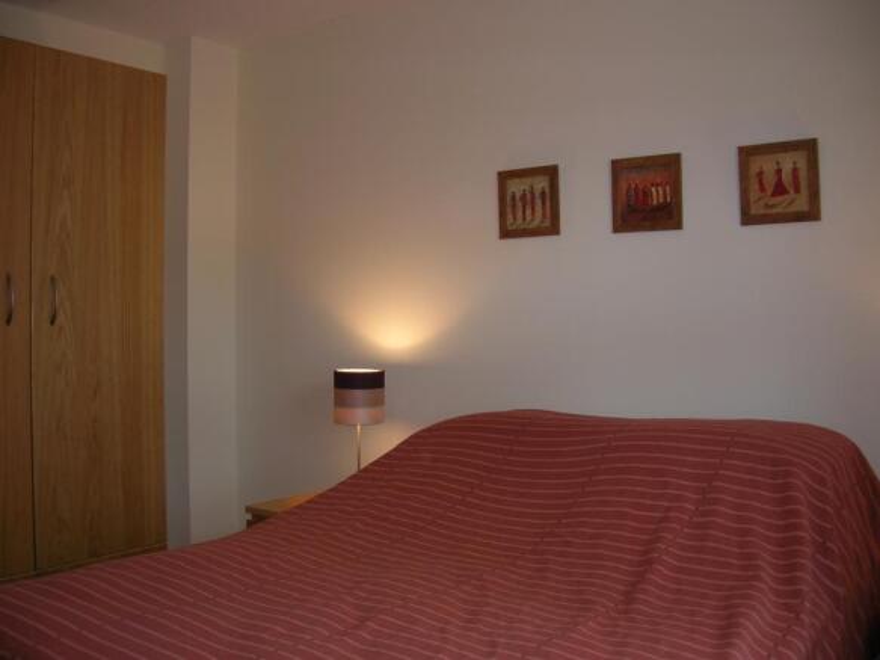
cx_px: 440
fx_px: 864
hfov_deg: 54.0
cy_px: 330
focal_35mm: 34
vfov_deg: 41.8
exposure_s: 1/30
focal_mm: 5.7
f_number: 2.9
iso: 50
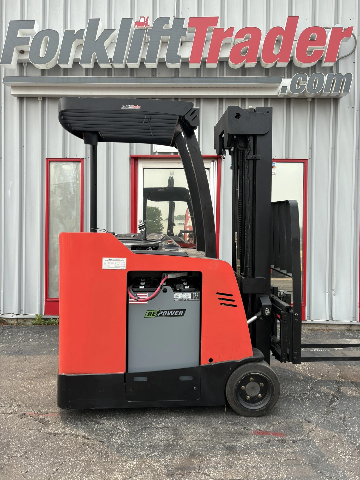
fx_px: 361
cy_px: 240
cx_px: 180
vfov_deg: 67.3
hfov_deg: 53.1
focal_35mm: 26
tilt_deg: +0.7
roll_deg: -0.9
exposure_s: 1/1175
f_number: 1.6
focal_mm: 5.96
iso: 50
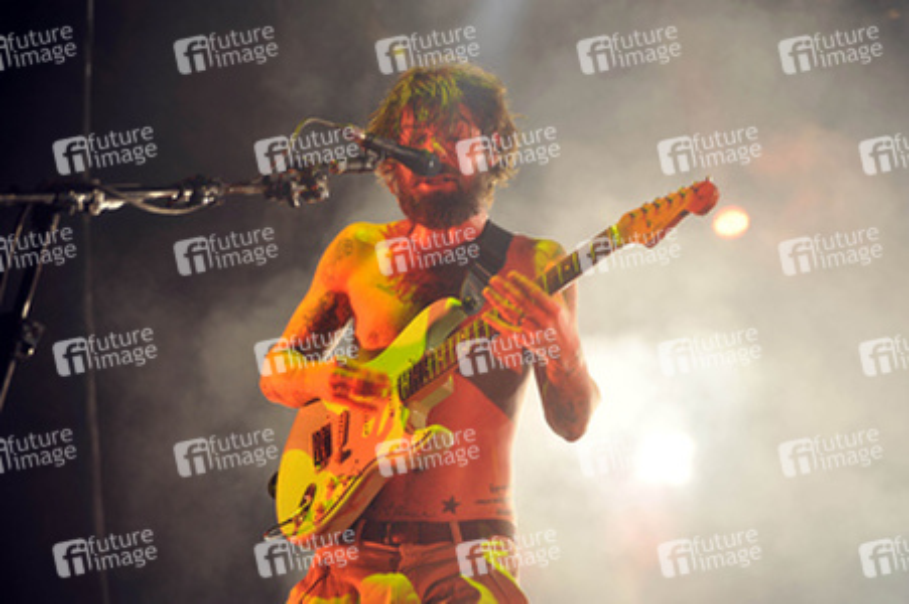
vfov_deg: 19.4
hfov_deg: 28.9
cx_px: 454
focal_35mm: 70
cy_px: 302
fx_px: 1766
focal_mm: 70
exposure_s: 1/125
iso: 400
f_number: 2.8
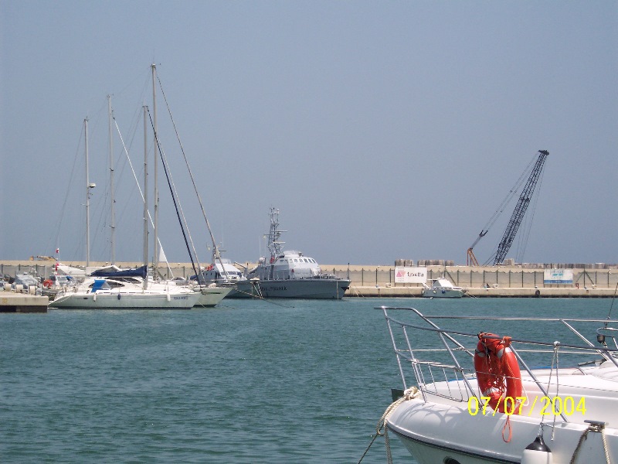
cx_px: 309
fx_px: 2035
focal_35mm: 114
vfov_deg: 13.0
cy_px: 232
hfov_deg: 17.3
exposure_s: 1/500
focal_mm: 24
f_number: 8
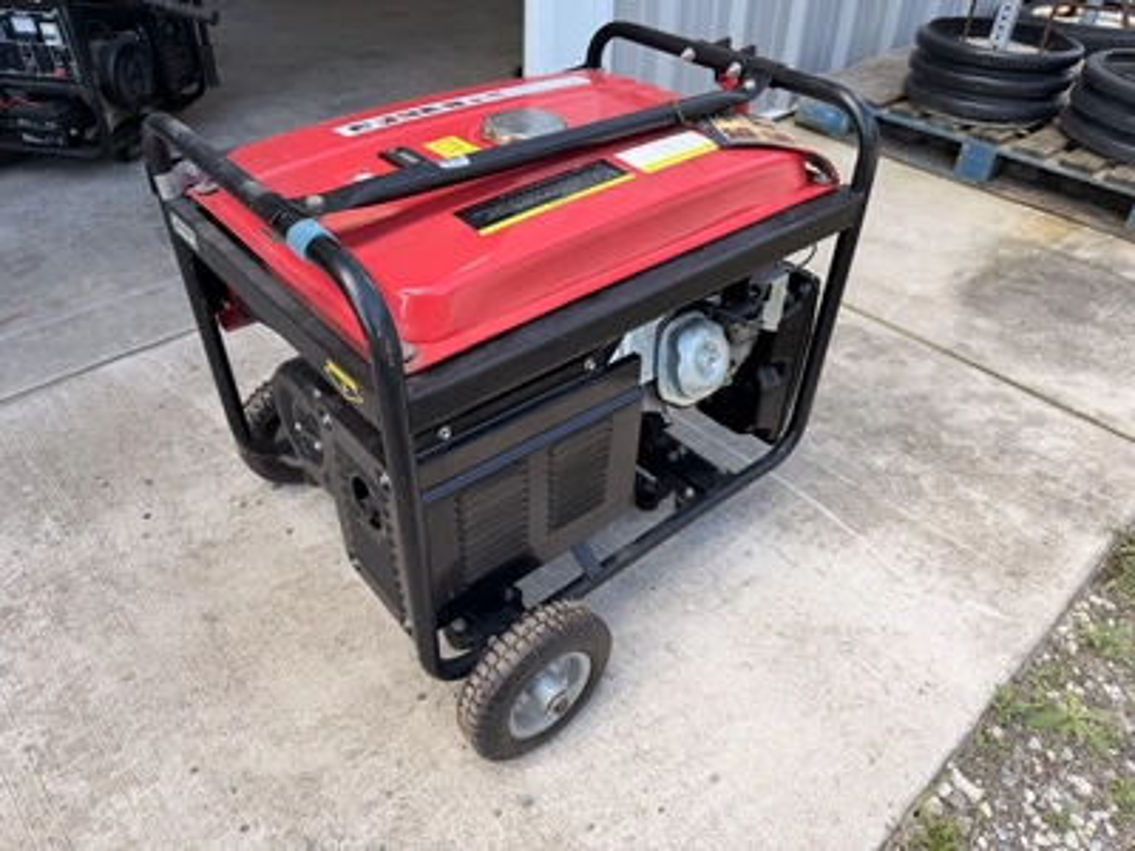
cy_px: 426
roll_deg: -0.4
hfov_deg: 71.6
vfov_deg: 56.8
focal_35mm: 24
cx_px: 568
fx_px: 787
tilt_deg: -34.9
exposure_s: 1/547
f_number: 1.78
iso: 80
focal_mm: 6.76
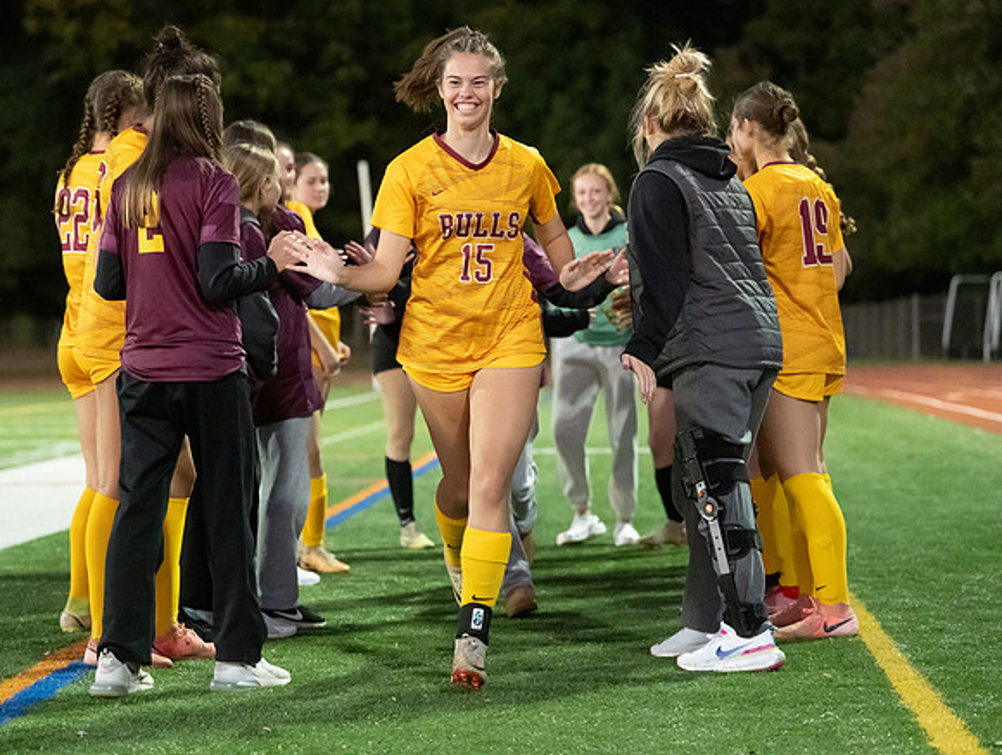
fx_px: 3069
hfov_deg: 18.5
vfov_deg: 14.0
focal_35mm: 106
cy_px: 306
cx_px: 406
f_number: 2.8
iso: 16000
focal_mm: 82
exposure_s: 1/640
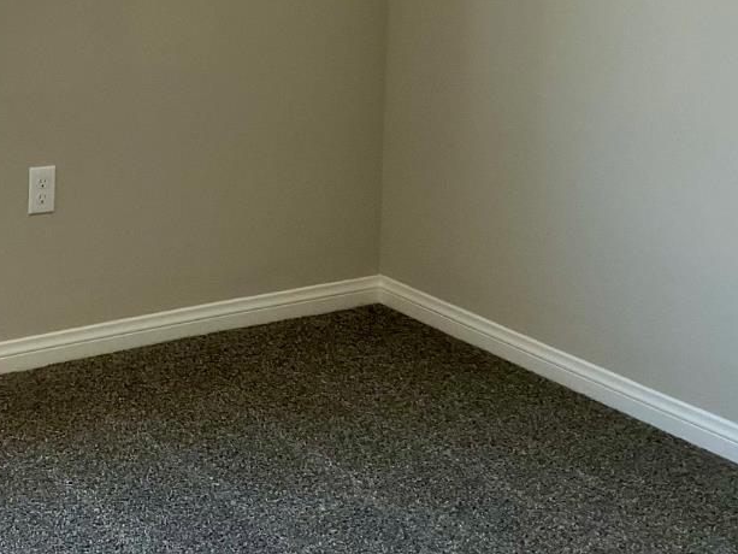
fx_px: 1514
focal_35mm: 71
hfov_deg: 26.3
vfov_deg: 20.3
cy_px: 38
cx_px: 43
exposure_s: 1/60
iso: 40
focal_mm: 3
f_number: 1.8
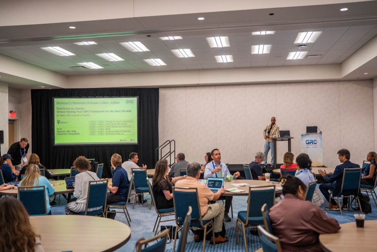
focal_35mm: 36
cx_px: 188
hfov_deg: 53.1
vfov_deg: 36.9
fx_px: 377
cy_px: 128
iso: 2500
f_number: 2.2
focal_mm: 35
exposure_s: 1/800
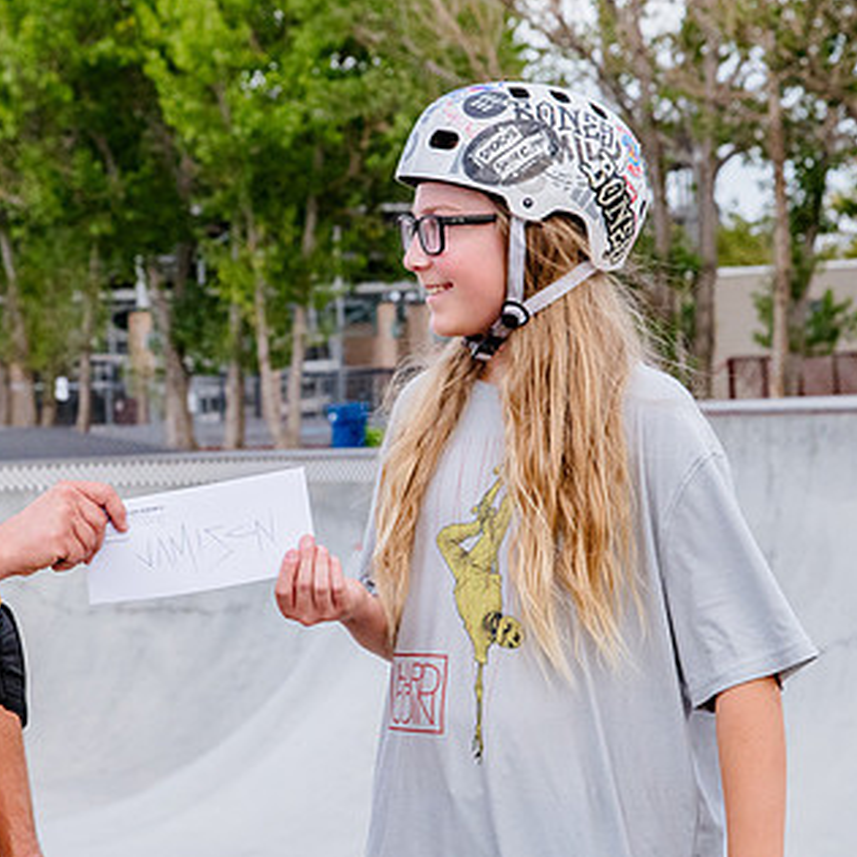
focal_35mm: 148
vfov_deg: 11.8
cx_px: 270
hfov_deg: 11.8
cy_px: 362
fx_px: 4145
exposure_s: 1/400
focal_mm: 82
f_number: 9
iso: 2500
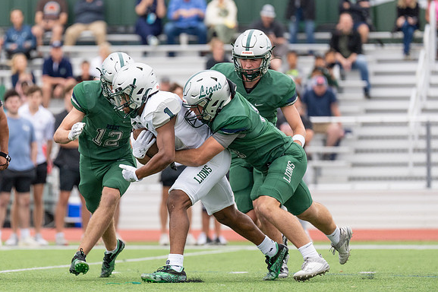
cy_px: 146
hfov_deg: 5.5
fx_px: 4572
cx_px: 160
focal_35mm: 376
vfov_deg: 3.7
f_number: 2.8
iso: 250
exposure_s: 1/1250
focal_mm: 200
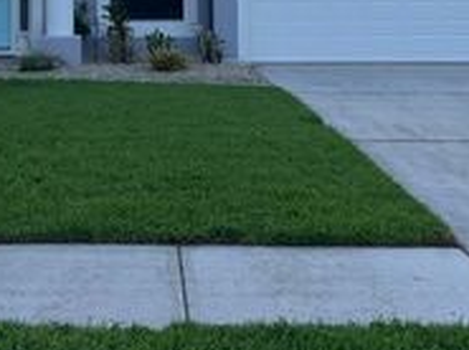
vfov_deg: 21.4
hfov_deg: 29.4
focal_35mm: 65
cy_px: -29
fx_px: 879
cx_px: 114
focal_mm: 6.86
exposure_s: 1/773
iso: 80
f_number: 1.78
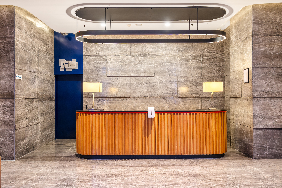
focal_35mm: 30
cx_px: 141
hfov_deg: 61.9
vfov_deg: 43.6
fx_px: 235
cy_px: 94
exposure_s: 1/20
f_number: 8
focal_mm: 30
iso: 400
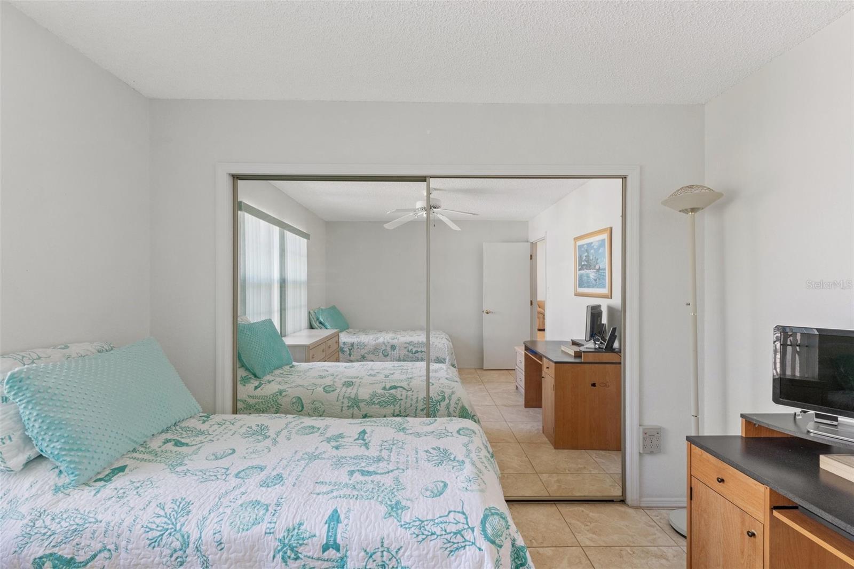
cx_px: 427
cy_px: 284
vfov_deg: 77.3
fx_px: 356
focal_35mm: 15
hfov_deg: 100.4
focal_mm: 10
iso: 250
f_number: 8
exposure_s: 1
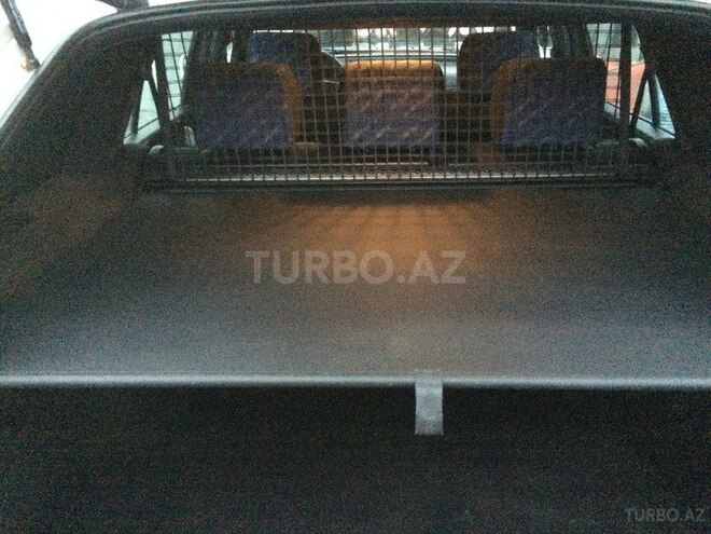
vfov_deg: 48.2
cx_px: 356
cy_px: 267
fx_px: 596
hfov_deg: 61.7
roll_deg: +0.6
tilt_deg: -24.7
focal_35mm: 29
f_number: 2.2
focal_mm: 4.15
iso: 1000
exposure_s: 1/17
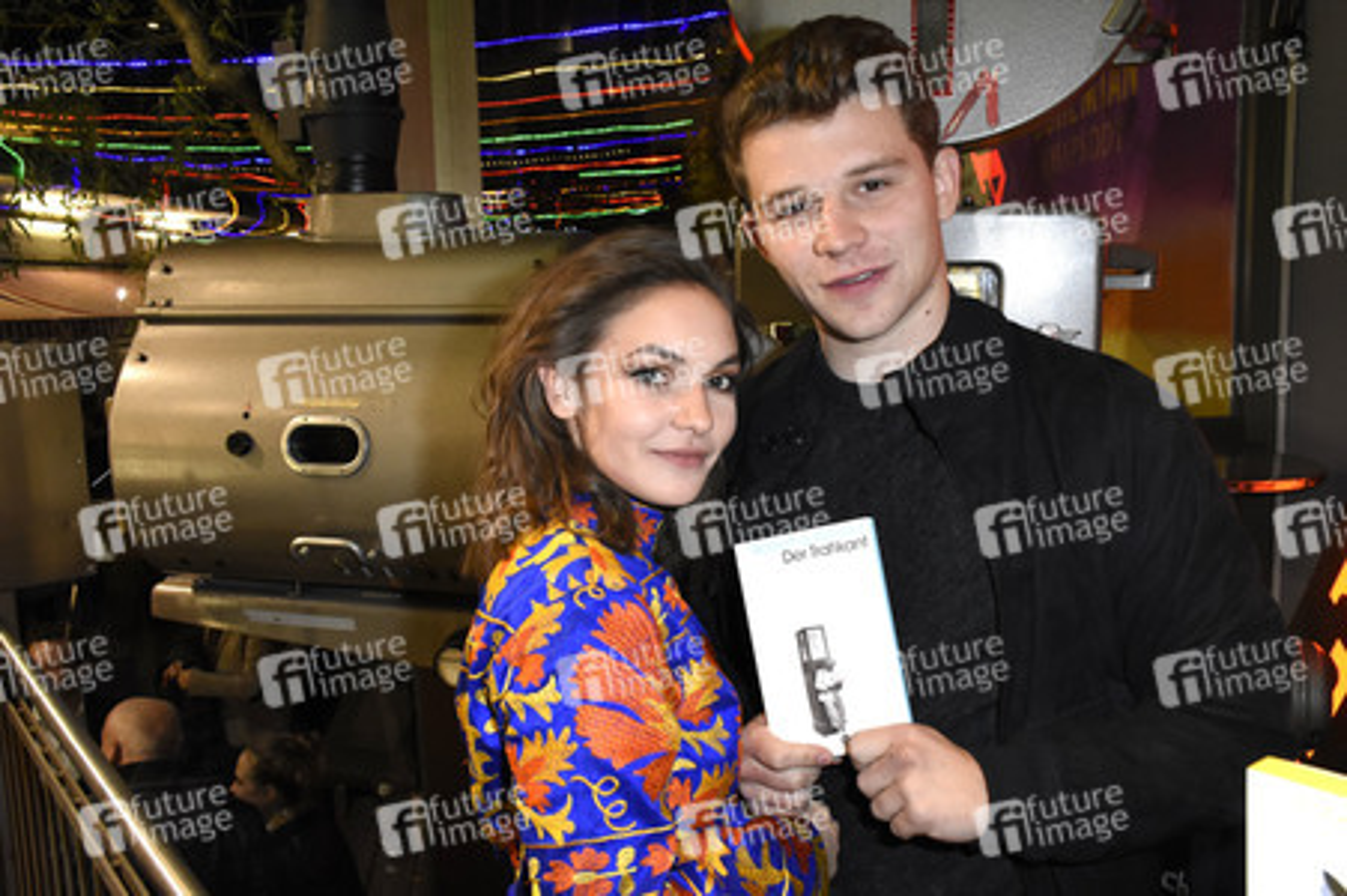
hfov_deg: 57.3
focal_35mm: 33
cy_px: 448
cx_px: 674
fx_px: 1234
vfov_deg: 39.9
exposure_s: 1/60
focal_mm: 22
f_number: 6.3
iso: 3200
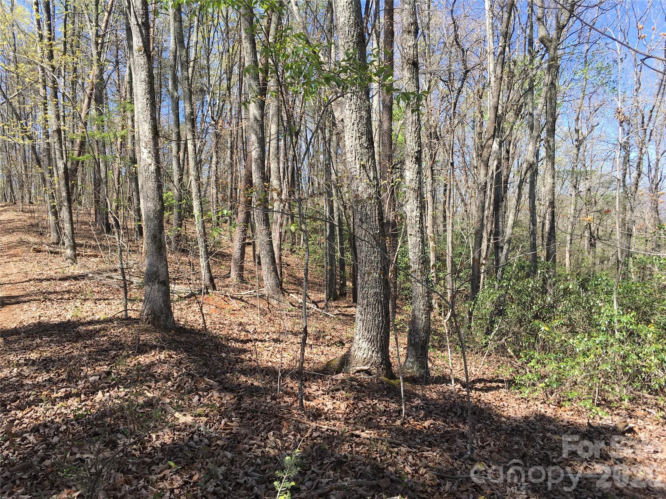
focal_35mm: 29
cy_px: 250
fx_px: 558
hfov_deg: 61.7
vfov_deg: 48.2
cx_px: 333
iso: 25
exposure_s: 1/513
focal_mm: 4.15
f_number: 2.2
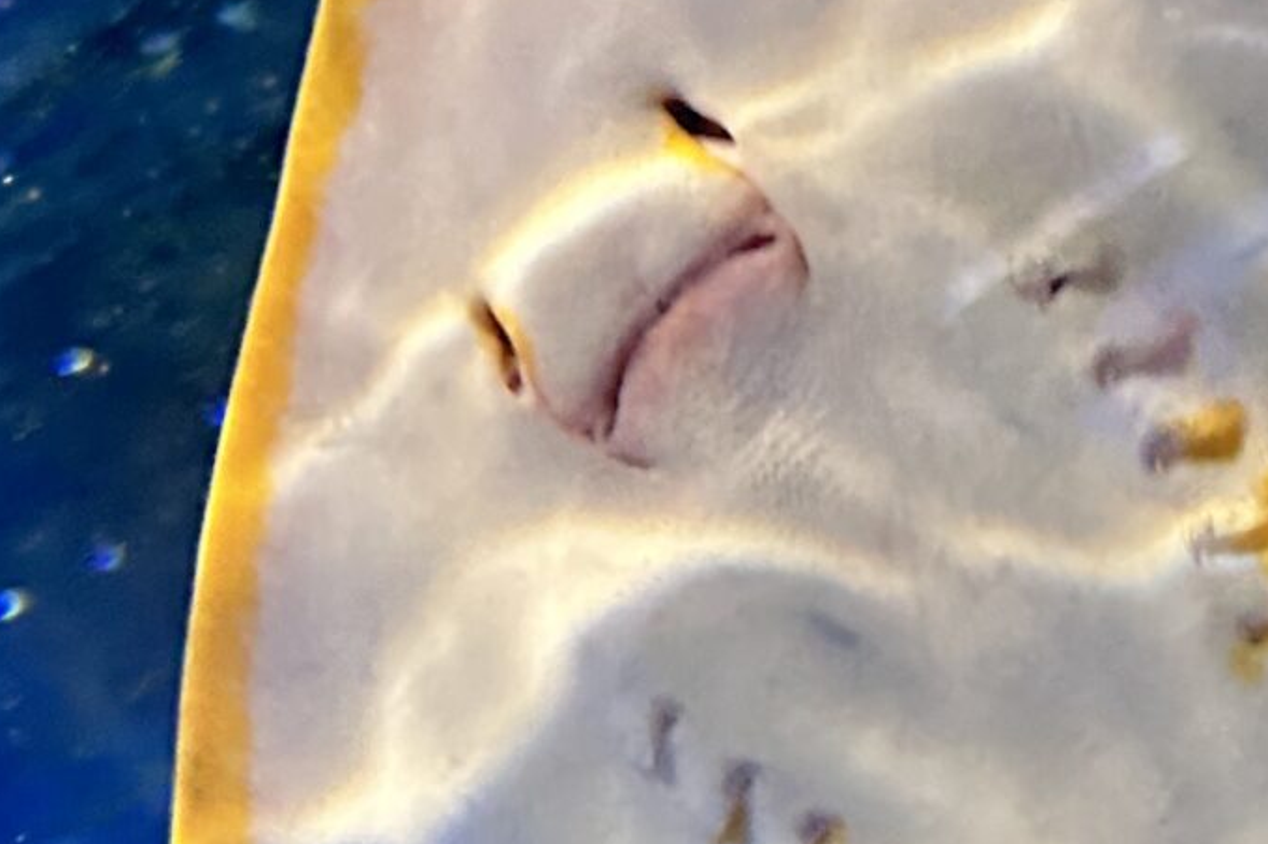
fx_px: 3591
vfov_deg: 13.4
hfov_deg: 19.6
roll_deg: +29.1
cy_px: 575
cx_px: 1154
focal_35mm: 102
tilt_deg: +7.9
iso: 500
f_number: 1.5
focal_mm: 5.7
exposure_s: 1/30
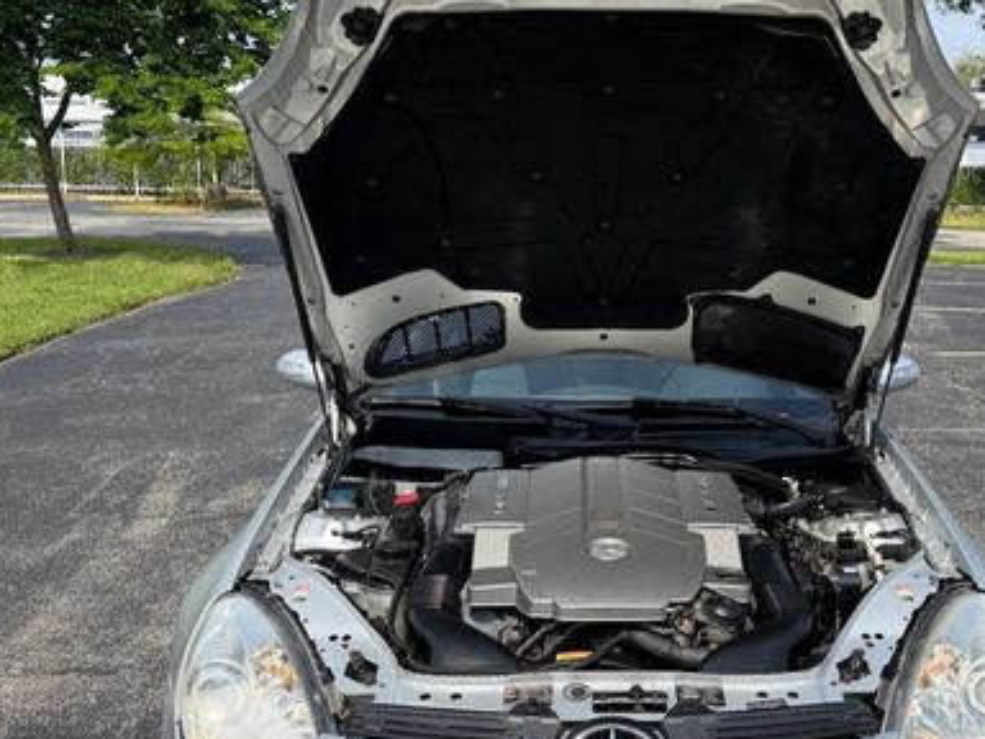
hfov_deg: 46.5
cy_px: 470
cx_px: 598
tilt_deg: -15.2
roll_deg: -1.1
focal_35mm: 40
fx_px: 1138
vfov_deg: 35.7
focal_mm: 6.76
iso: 80
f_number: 1.78
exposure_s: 1/3759
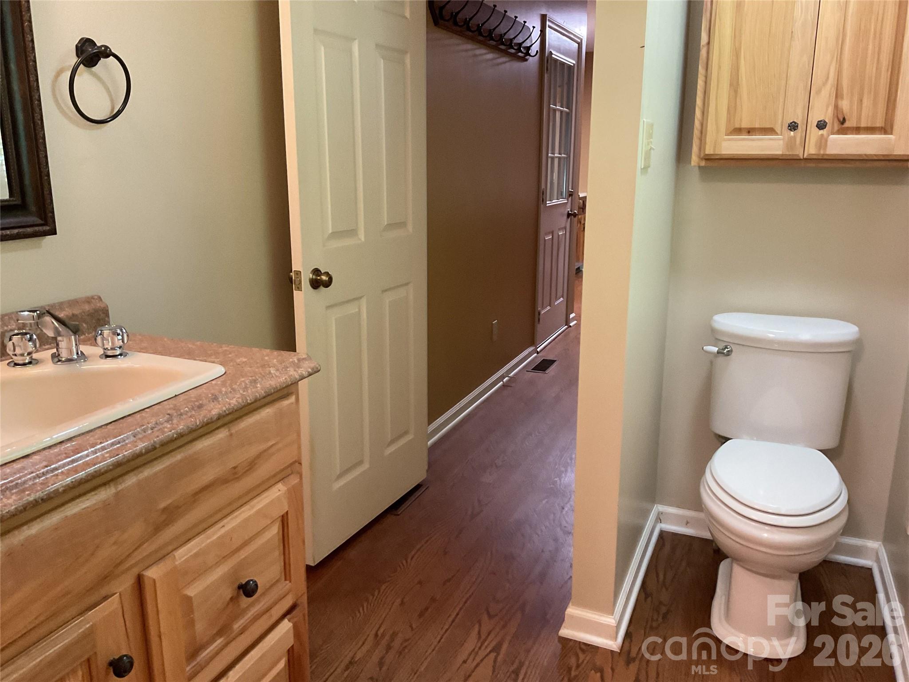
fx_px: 762
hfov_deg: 61.7
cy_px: 341
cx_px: 454
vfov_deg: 48.2
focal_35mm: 29
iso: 250
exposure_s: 1/60
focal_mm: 3
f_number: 1.8
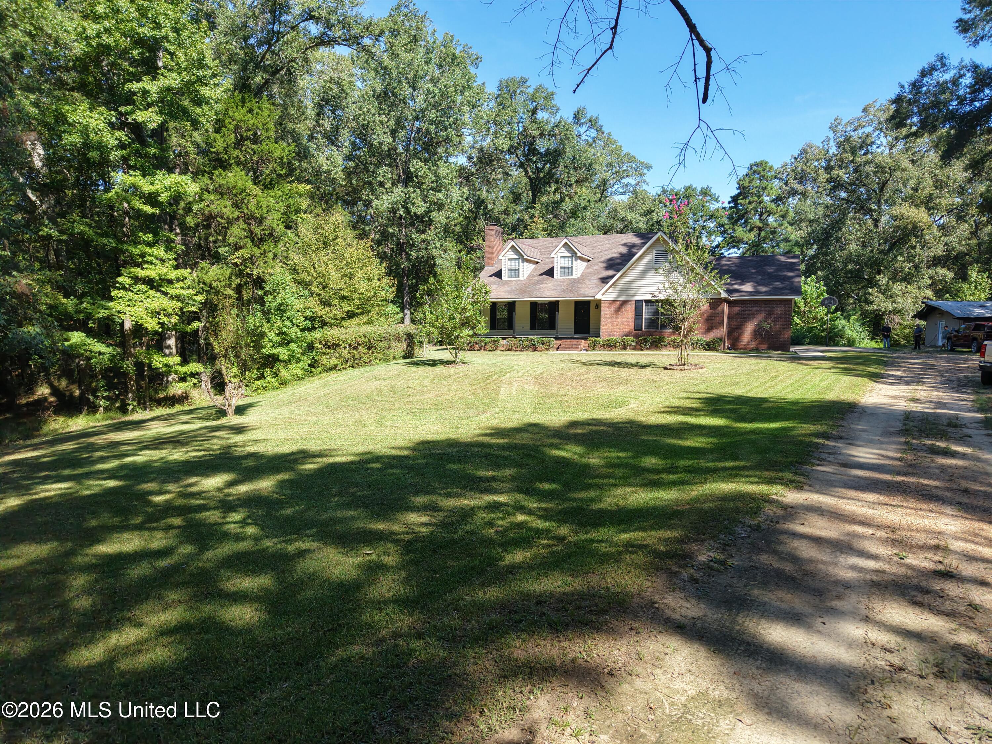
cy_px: 372
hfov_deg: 71.6
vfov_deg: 56.8
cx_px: 496
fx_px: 688
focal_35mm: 24
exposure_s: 1/800
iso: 100
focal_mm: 8.67
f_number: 1.8
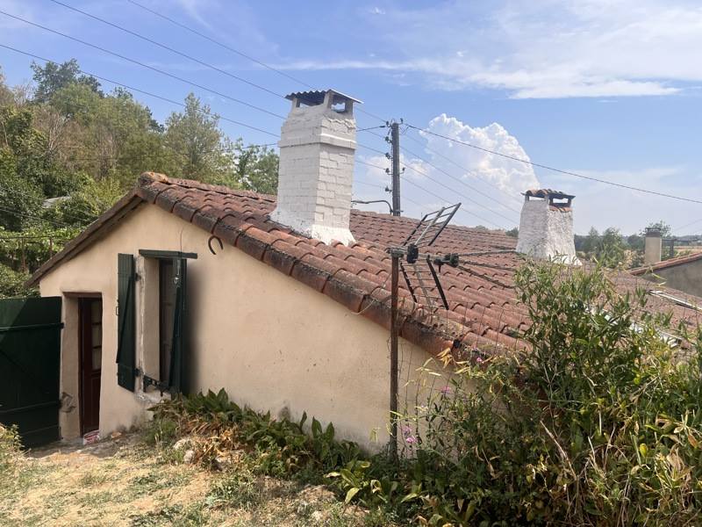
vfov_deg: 53.1
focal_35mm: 26
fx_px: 527
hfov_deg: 67.3
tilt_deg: -2.3
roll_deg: -1.1
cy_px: 264
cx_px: 351
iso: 50
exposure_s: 1/4651
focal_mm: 5.1
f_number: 1.6
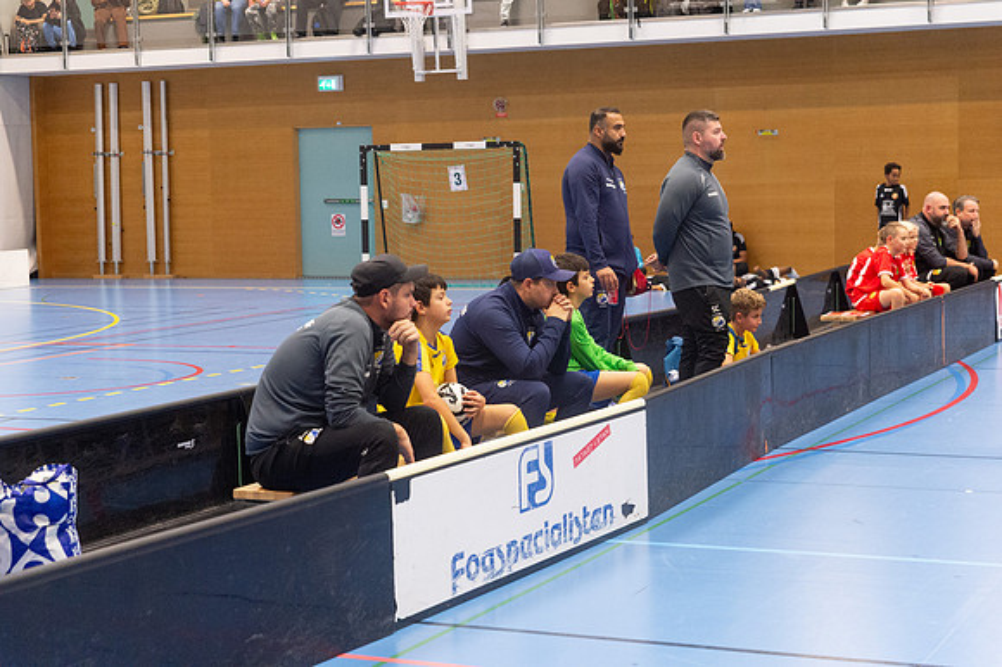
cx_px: 501
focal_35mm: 70
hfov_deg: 28.9
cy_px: 334
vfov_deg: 19.4
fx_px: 1947
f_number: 3.5
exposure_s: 1/400
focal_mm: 70
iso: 7200
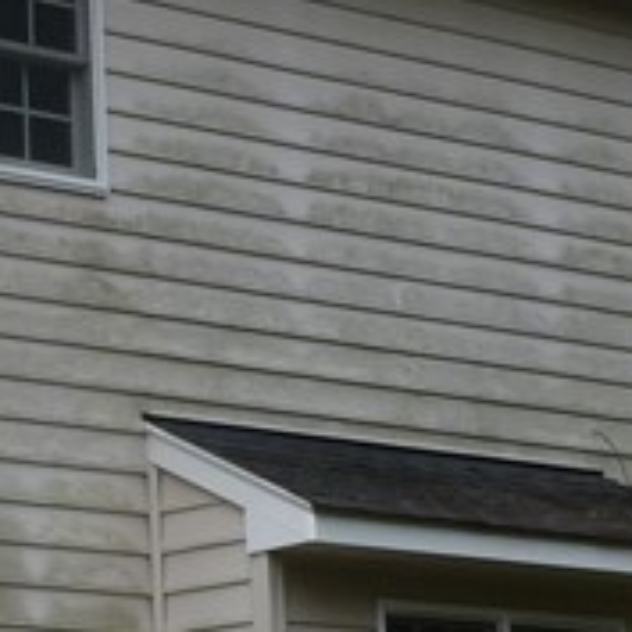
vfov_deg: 9.0
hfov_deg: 8.9
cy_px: 461
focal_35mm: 194
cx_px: -118
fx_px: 4007
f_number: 3.8
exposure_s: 1/500
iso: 100
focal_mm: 6.8
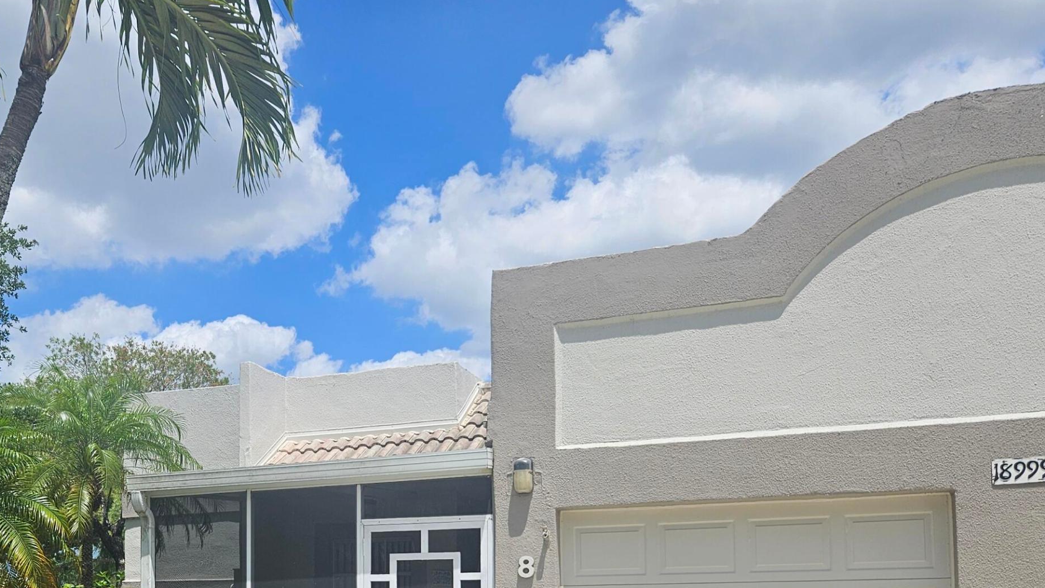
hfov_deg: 50.6
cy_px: 561
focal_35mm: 39
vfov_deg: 28.9
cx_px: 340
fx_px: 1081
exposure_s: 1/3707
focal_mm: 5.4
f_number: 1.8
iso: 25
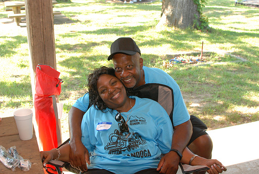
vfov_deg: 25.8
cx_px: 130
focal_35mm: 52
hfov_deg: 37.8
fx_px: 378
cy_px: 87
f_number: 6.3
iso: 640
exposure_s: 1/125
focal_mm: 35
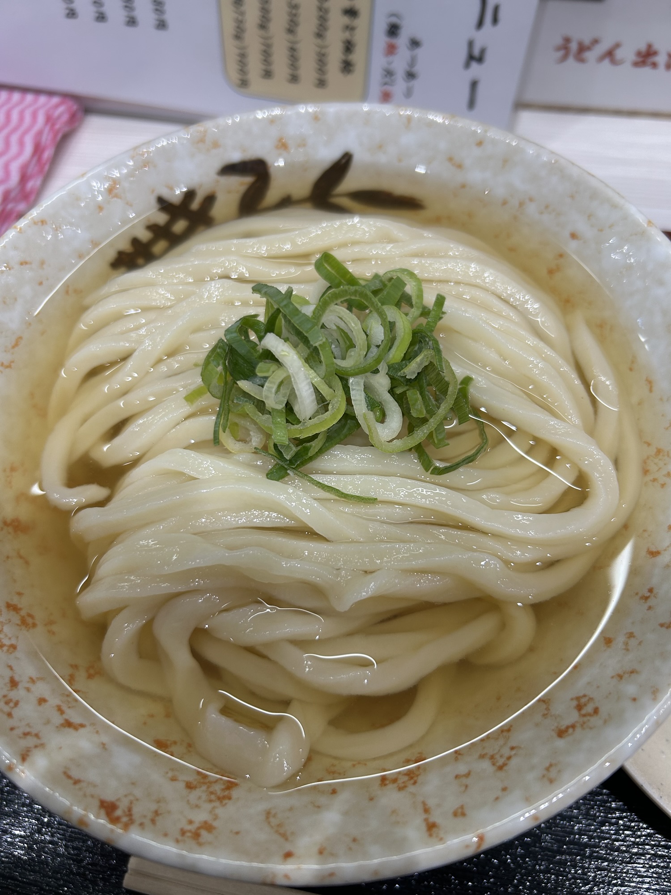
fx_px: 672
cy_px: 448
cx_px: 336
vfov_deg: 67.3
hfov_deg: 53.1
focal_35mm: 26
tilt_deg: -62.1
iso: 64
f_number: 1.5
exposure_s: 1/100
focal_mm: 5.7
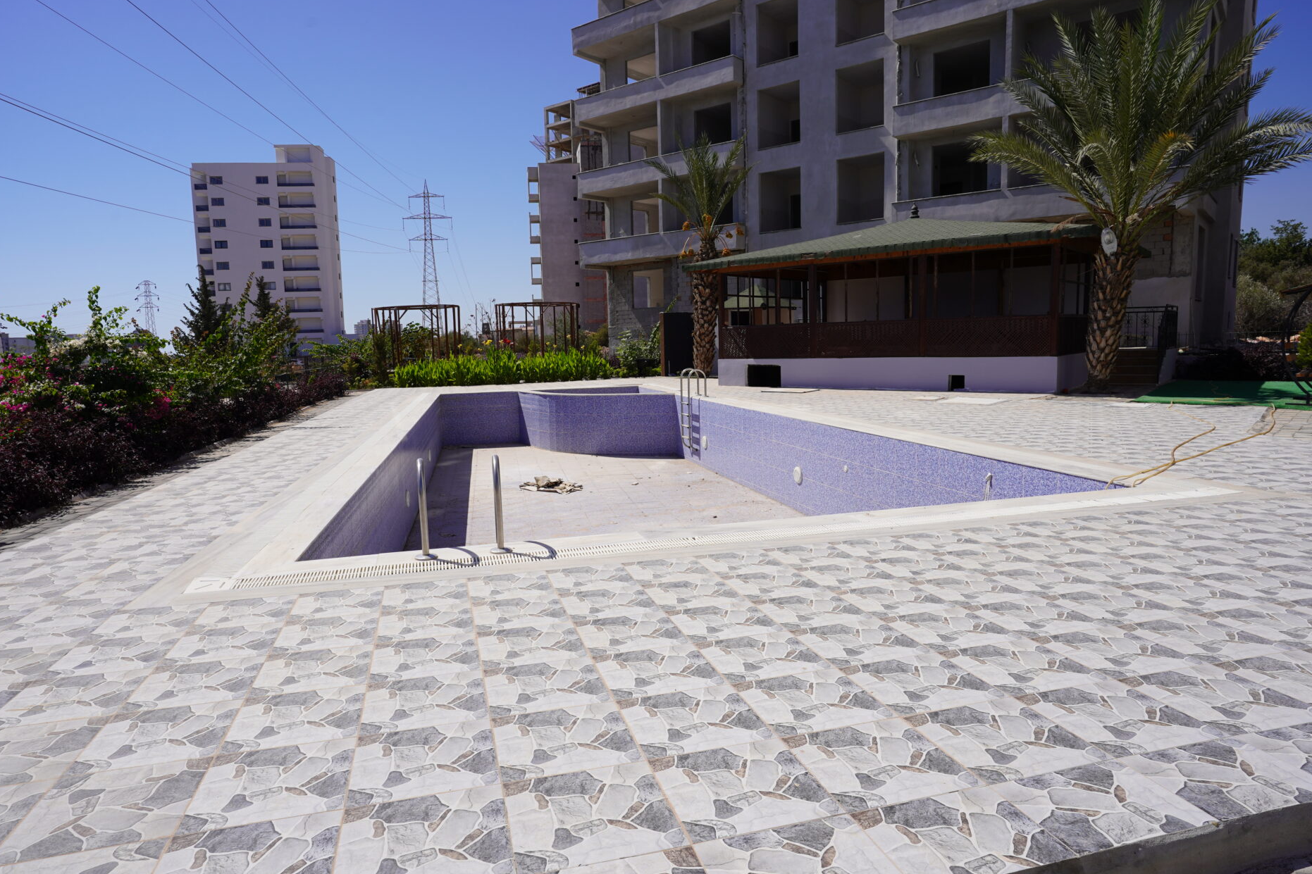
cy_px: 436
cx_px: 636
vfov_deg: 57.2
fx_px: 802
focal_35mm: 22
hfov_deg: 78.6
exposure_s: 1/320
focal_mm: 20
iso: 100
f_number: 10
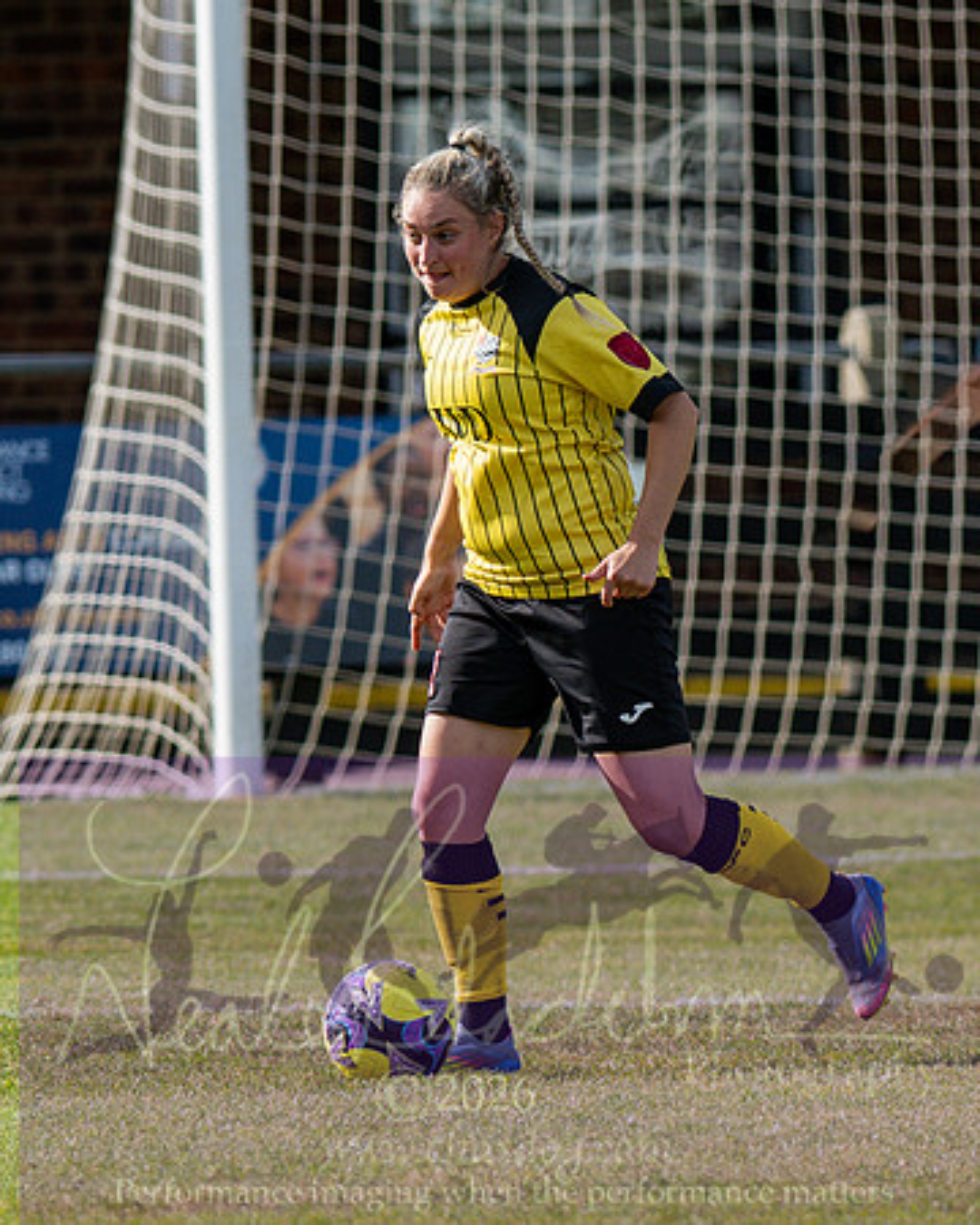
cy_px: 624
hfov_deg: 1.7
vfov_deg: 2.1
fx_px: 32701
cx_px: 605
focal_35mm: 902
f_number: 4
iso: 200
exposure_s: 1/2000
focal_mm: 300
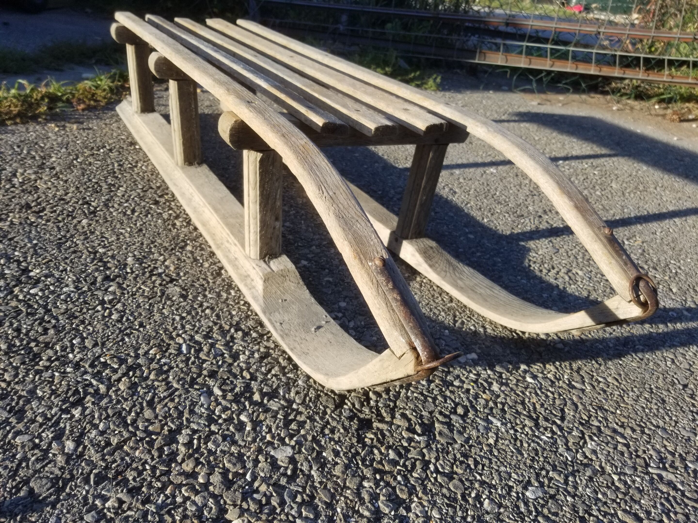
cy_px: 262
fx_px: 524
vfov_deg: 53.1
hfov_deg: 67.3
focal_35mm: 26
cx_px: 349
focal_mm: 4.25
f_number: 1.7
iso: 50
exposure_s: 1/790
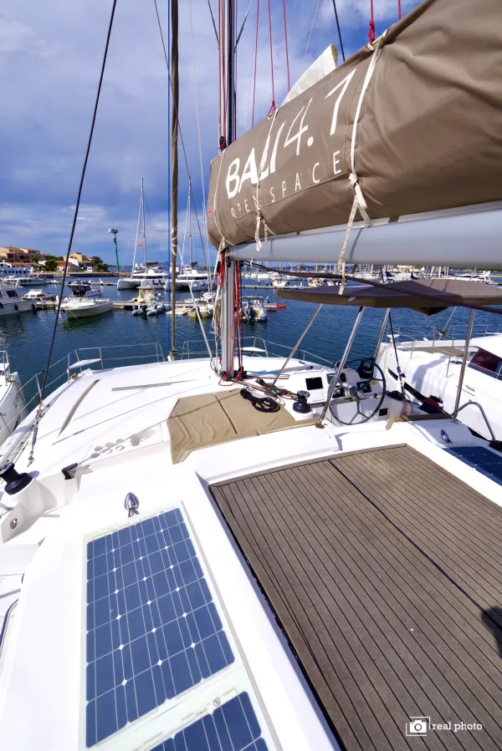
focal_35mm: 15
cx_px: 251
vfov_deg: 100.4
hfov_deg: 77.4
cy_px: 376
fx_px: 313
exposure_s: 1/400
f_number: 13
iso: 200
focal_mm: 15
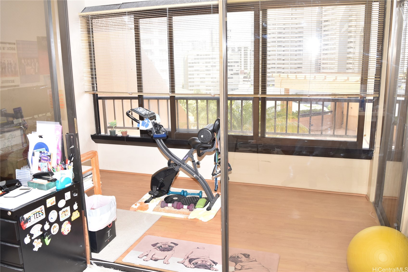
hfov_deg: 61.9
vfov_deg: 43.6
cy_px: 136
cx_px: 204
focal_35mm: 30
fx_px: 340
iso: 450
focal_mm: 20
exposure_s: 1/125
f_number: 5.6
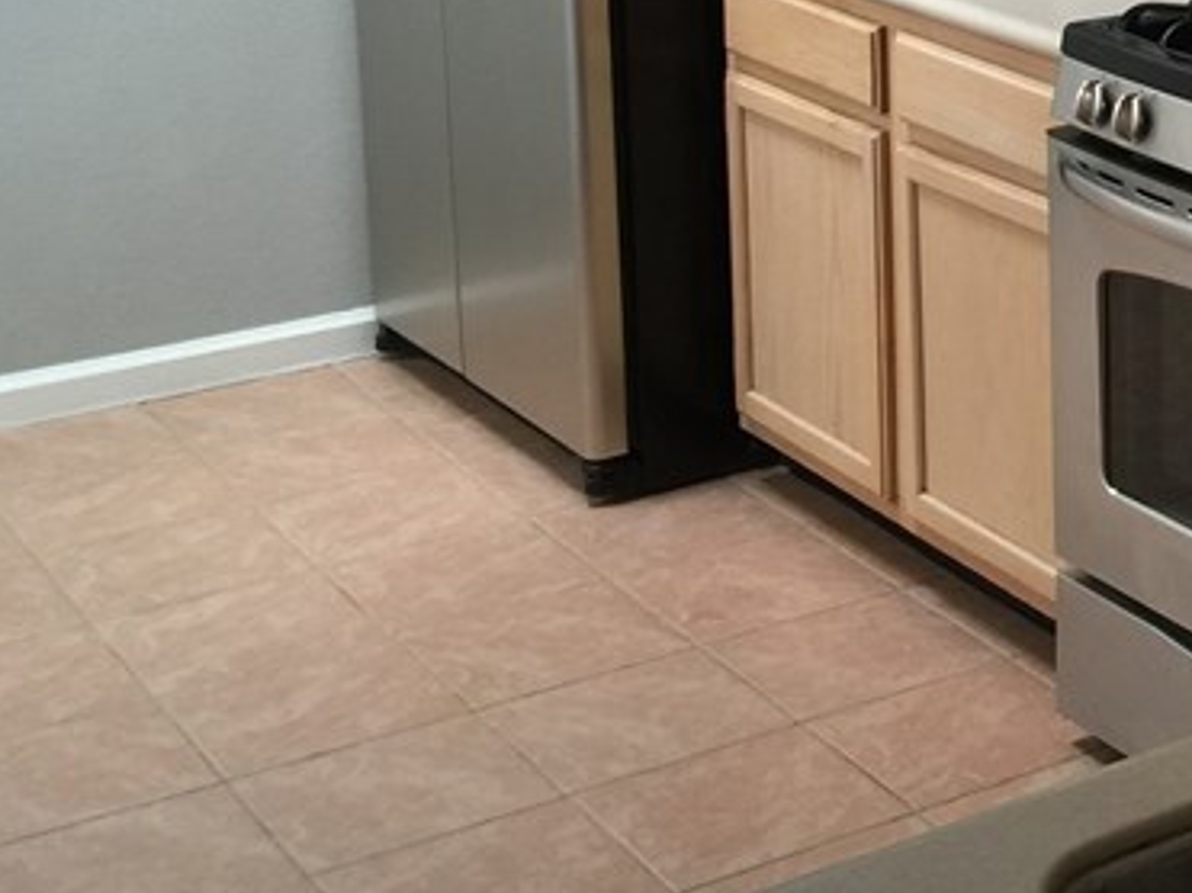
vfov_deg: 17.8
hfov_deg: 22.1
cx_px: 1513
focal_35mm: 80
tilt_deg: -9.6
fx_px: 2754
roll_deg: -0.9
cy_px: -74
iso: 32
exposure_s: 1/15
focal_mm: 4.15
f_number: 2.2
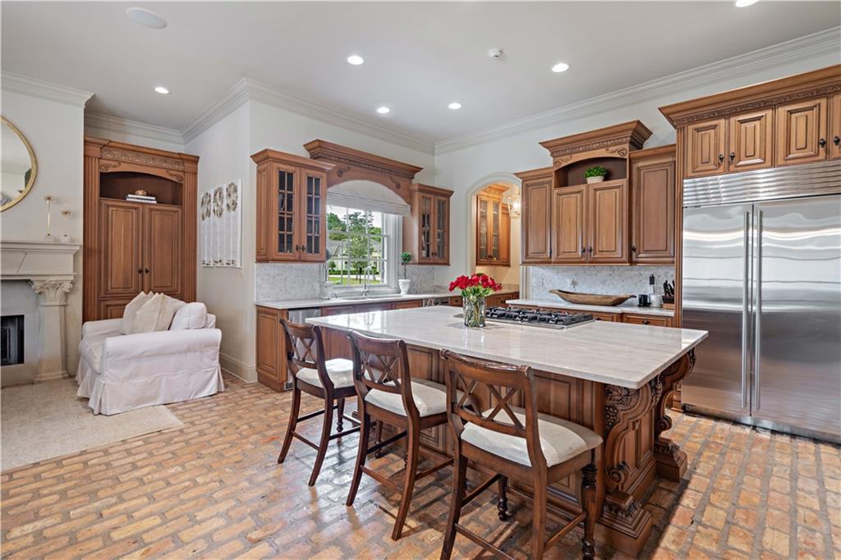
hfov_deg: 96.8
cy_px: 280
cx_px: 420
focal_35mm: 16
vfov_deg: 73.7
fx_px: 374
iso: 400
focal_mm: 16
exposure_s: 1/8
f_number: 5.6
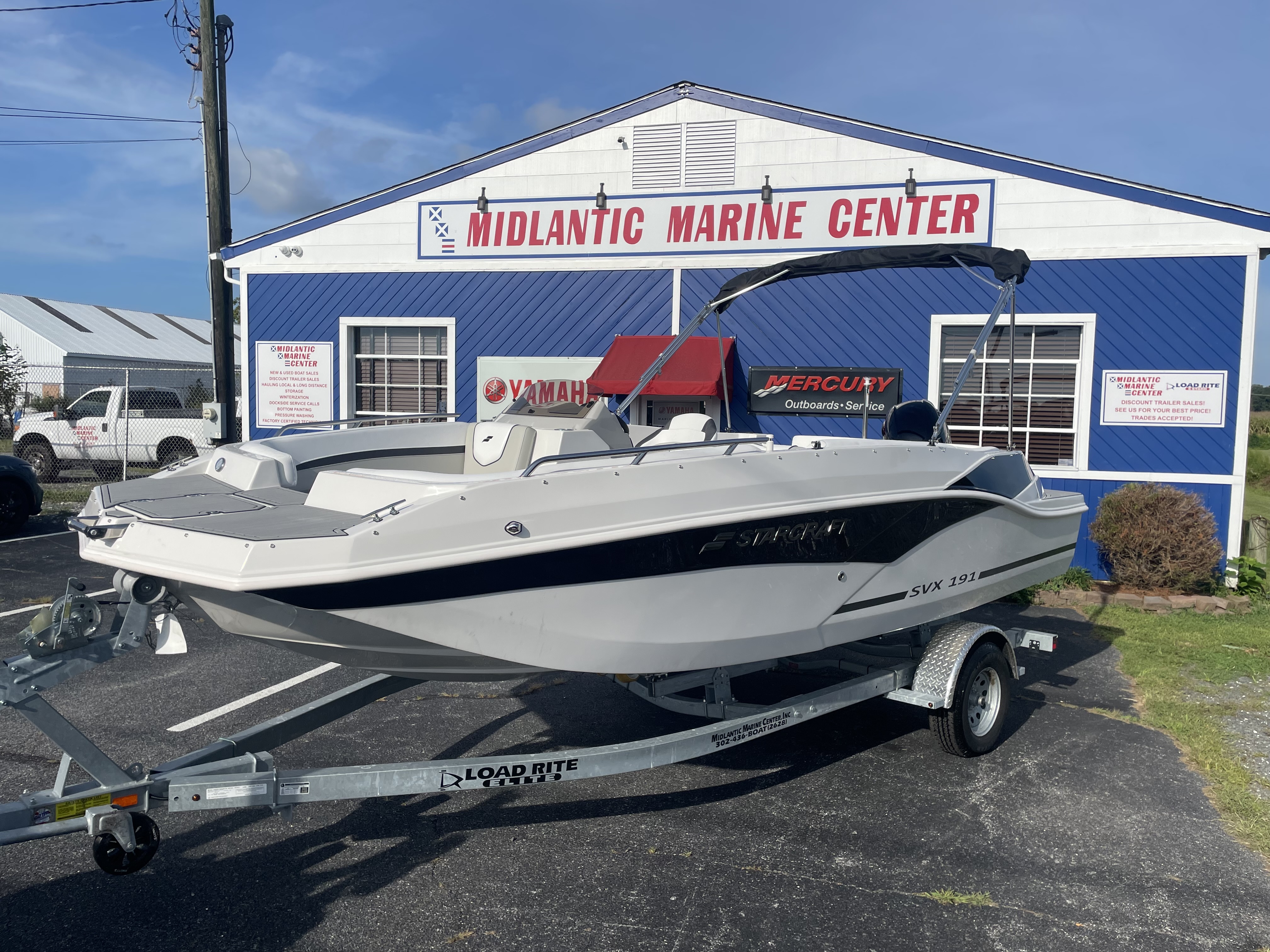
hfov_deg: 67.3
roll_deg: -0.7
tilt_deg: -3.5
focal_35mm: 26
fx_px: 954
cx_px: 635
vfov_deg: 53.1
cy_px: 476
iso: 32
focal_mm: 4.2
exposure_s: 1/7299
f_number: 1.6
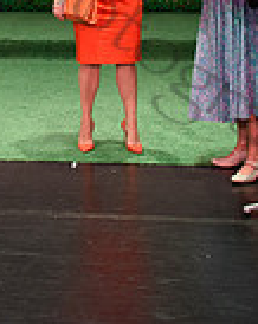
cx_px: -72
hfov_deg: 10.8
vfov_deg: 13.3
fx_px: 1331
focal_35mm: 139
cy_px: -129
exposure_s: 1/80
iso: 800
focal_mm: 32
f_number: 4.5
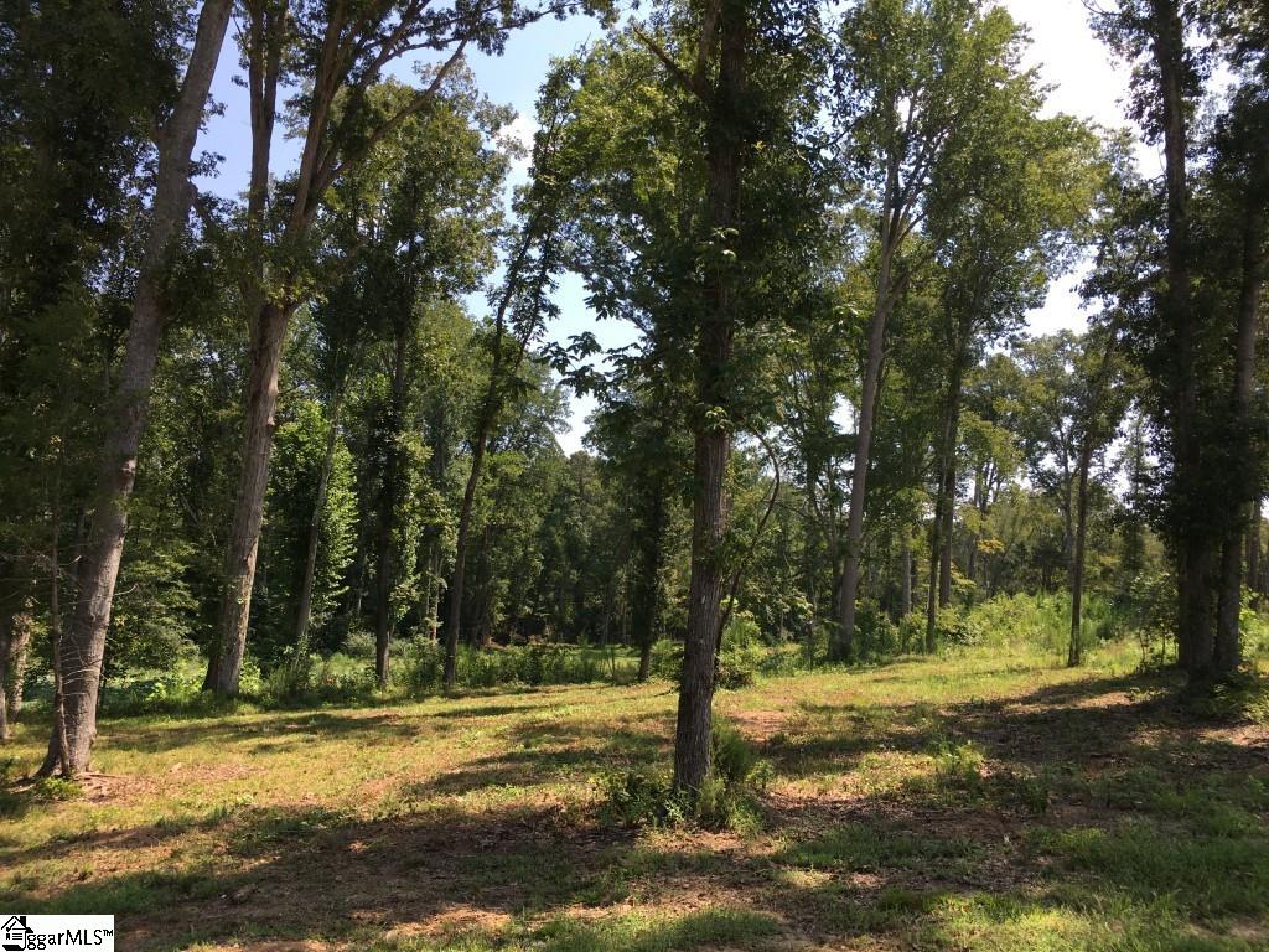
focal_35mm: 29
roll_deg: -4.6
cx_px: 634
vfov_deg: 48.2
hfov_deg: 61.7
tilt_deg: +7.7
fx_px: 1063
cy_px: 476
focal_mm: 4.15
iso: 25
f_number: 2.2
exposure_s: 1/635
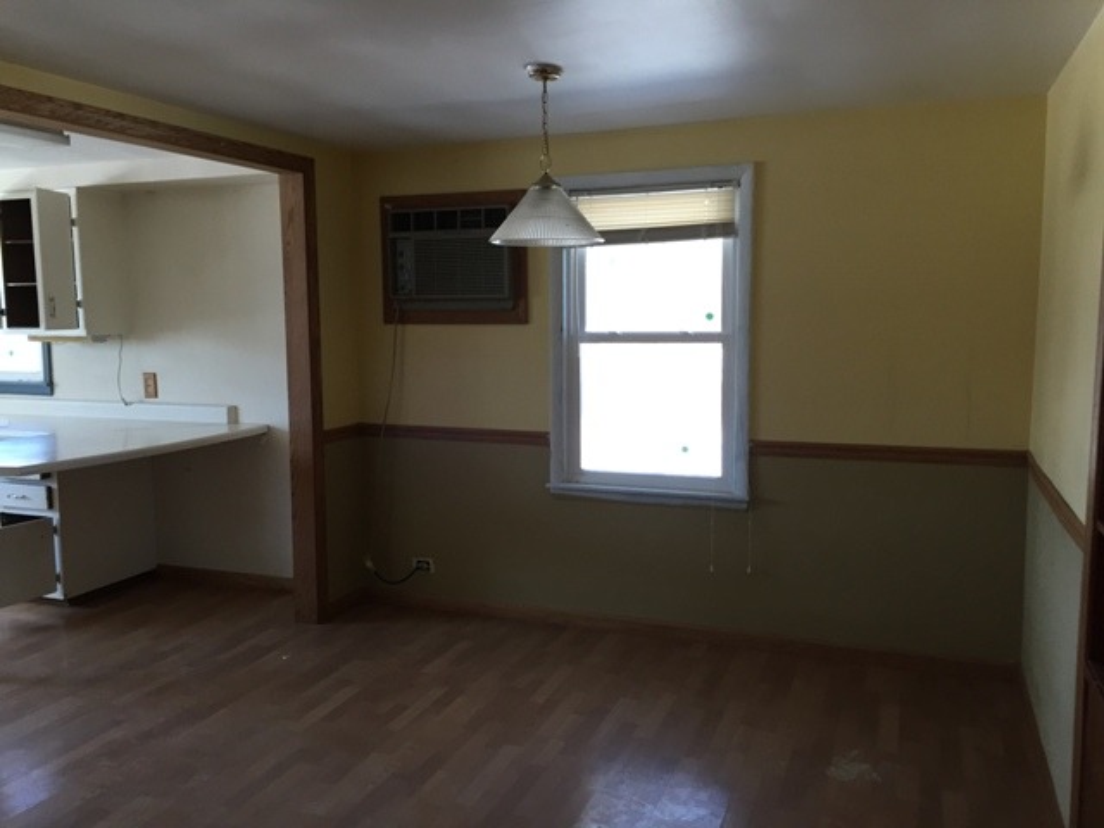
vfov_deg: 48.2
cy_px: 414
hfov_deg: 61.7
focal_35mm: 29
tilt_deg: -4.3
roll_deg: -0.7
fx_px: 925
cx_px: 552
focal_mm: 4.15
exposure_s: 1/30
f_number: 2.2
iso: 40
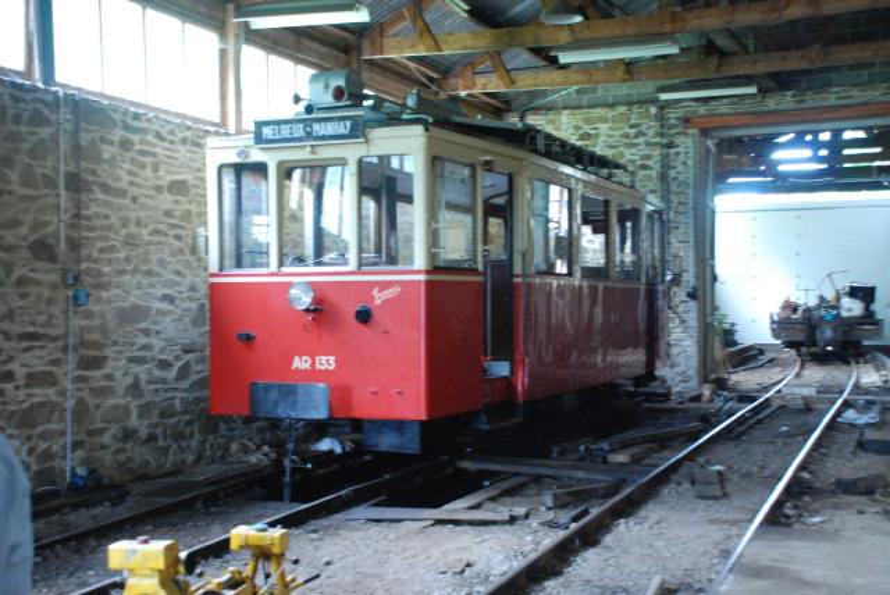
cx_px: 445
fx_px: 1188
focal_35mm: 48
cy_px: 298
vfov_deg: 28.1
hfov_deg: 41.1
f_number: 4.2
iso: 1600
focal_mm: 32
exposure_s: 1/10
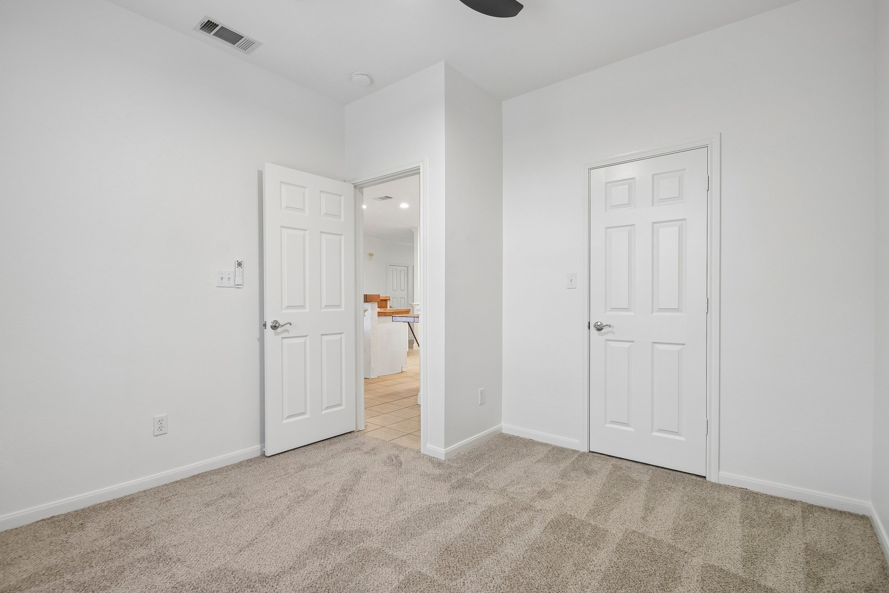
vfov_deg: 73.7
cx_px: 439
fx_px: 395
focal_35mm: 16
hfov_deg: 96.7
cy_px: 288
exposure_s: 1/8
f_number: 8
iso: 400
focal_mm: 10
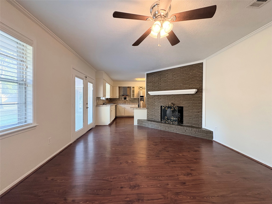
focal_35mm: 14
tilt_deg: -0.4
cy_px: 102
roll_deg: +0.3
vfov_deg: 85.7
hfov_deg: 102.1
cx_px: 136
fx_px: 110
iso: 250
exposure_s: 1/60
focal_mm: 2.22
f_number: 2.2
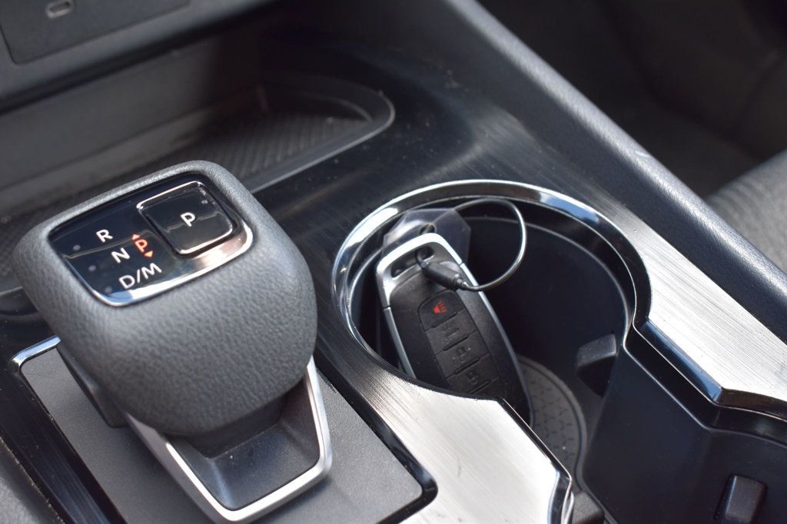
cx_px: 394
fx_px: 1180
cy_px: 262
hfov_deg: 36.9
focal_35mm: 54
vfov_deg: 25.0
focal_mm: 36
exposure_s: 1/40
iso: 400
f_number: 7.1
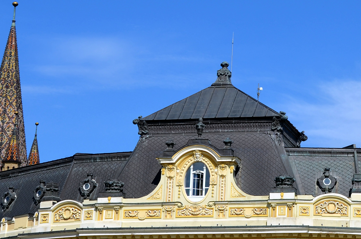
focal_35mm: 134
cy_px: 49
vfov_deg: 10.2
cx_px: 326
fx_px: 1341
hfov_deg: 15.2
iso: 100
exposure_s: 1/320
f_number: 9
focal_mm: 40
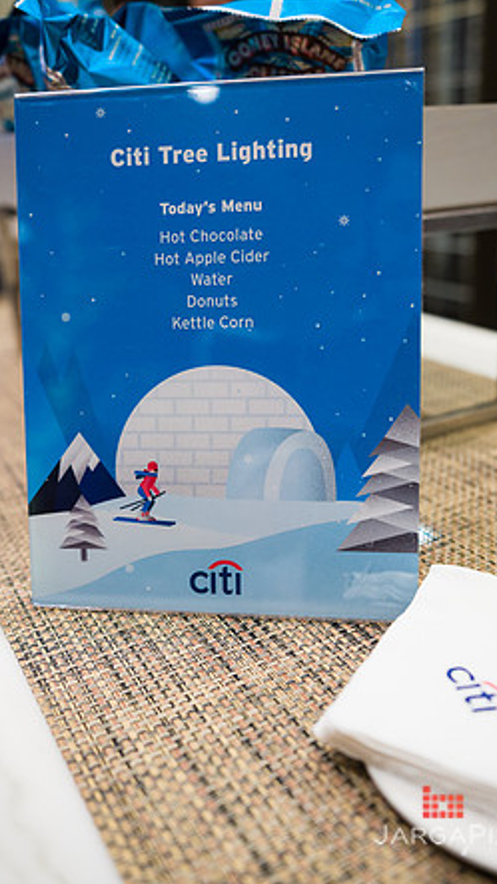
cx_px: 264
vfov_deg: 58.0
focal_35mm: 34
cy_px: 439
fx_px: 797
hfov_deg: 34.6
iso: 1600
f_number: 4
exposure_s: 1/320
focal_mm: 32
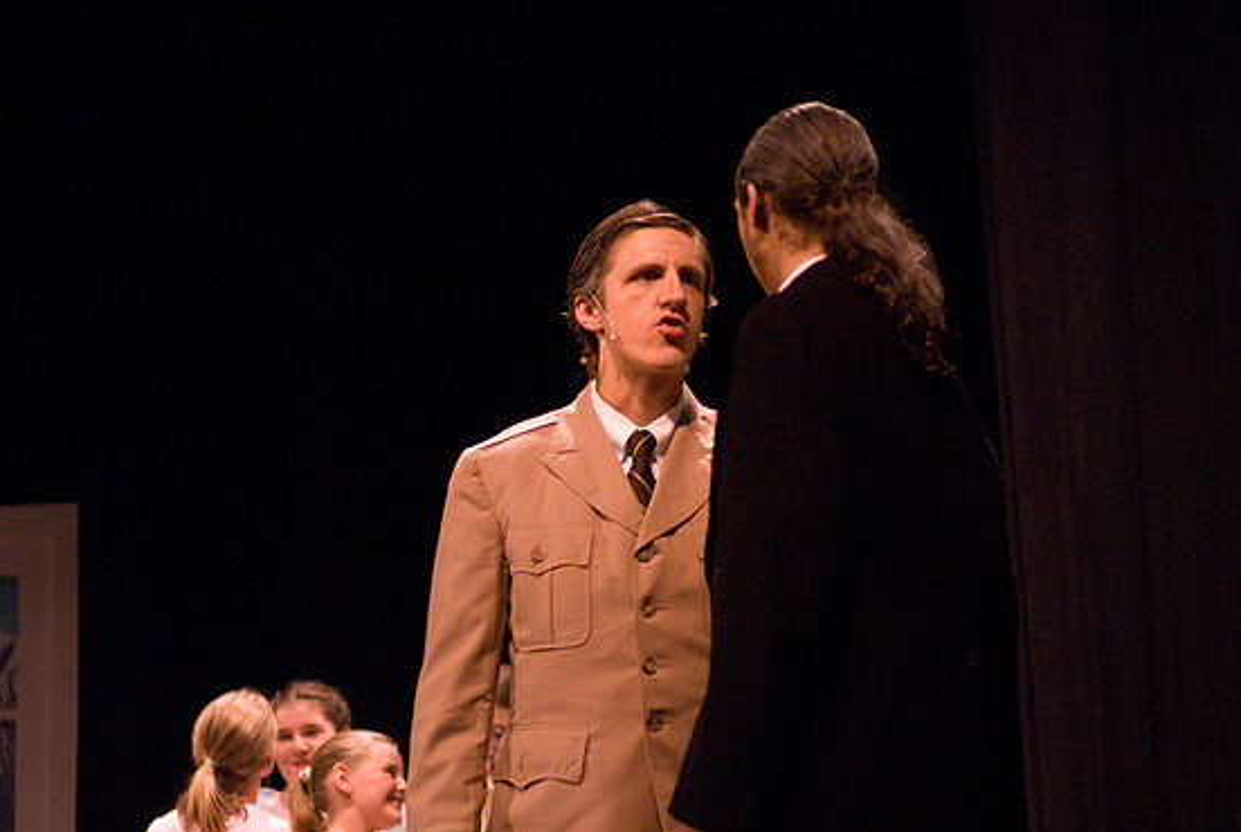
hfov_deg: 16.2
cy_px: 400
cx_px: 643
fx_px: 4350
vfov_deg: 10.9
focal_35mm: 126
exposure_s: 1/160
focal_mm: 80
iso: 1600
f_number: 2.8
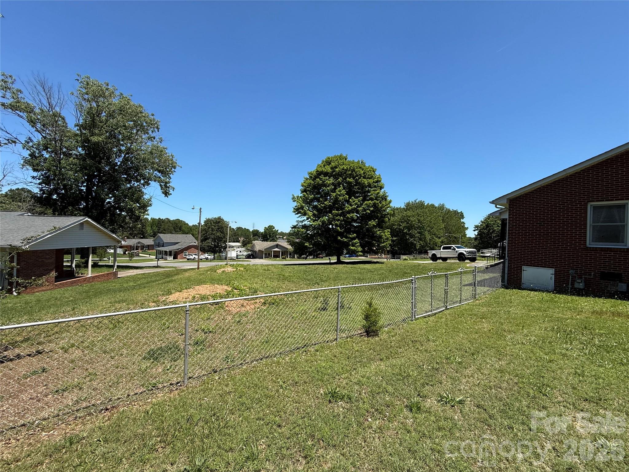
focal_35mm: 14
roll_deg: +2.4
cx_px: 314
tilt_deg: +0.6
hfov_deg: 102.1
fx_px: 254
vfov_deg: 85.7
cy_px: 236
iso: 50
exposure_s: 1/1572
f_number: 2.2
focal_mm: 2.22
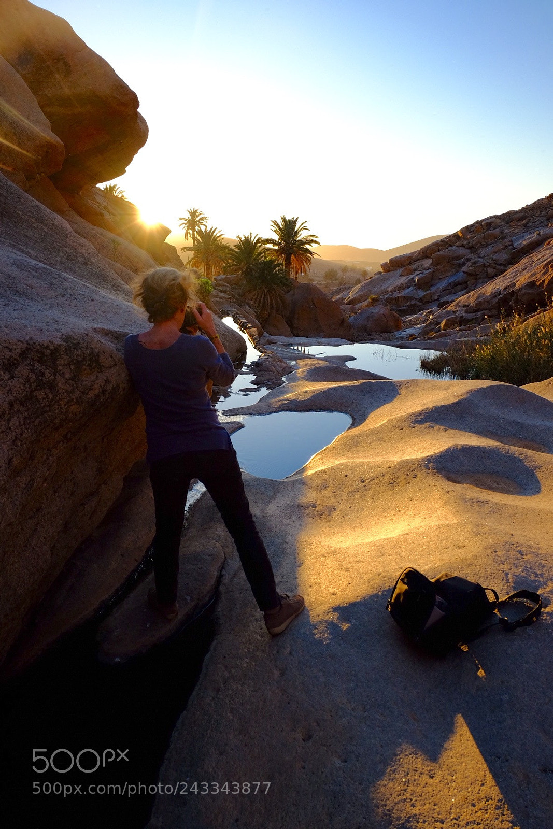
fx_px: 553
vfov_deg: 73.7
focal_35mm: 24
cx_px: 276
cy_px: 414
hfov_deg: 53.1
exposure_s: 1/170
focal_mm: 16
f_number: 5.6
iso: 500
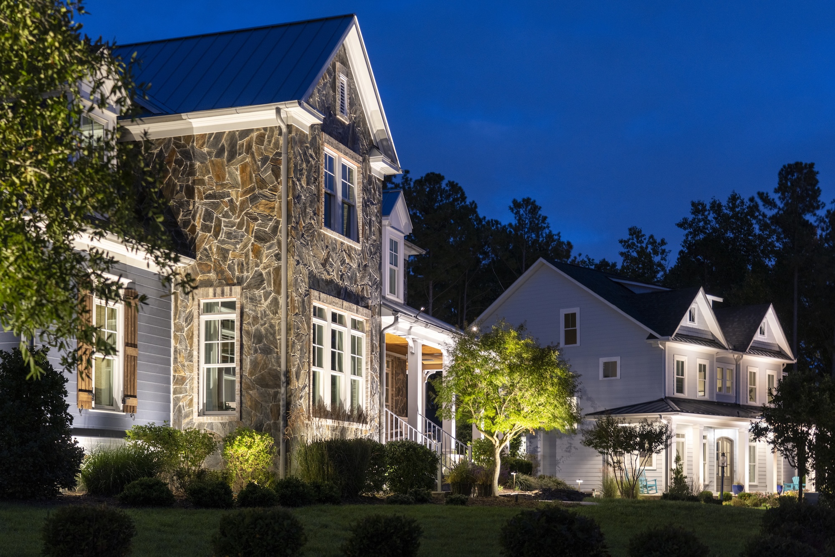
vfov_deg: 28.6
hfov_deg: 41.9
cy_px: 278
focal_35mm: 47
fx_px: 1090
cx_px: 418
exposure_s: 1/1.67
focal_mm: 47
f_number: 4
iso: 400
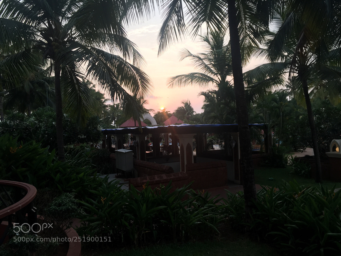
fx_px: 286
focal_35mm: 29
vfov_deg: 48.2
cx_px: 170
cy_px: 128
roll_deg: -0.1
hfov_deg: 61.7
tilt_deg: +0.3
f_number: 2.2
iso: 32
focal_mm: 4.15
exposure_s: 1/221
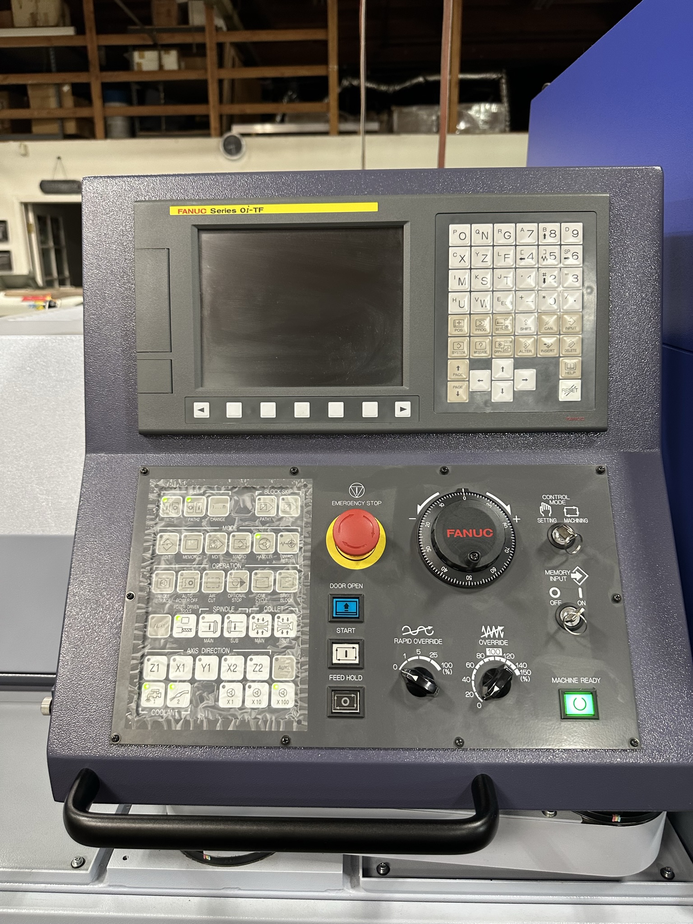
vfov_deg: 71.6
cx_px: 346
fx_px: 641
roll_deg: +0.6
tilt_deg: -18.7
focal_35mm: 24
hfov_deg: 56.8
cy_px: 462
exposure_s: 1/60
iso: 250
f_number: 1.78
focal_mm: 6.86
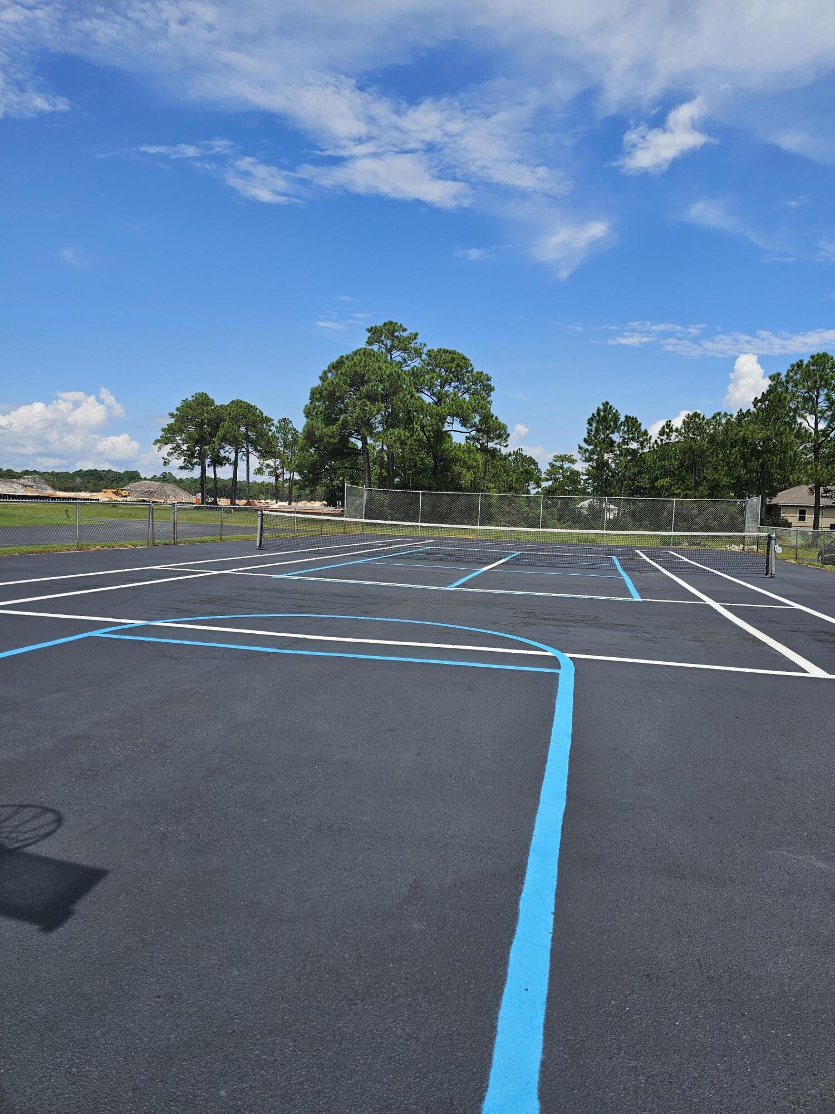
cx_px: 418
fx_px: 740
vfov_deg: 73.9
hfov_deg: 58.9
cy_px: 557
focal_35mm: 23
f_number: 1.7
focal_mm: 6.3
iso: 10
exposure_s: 1/825
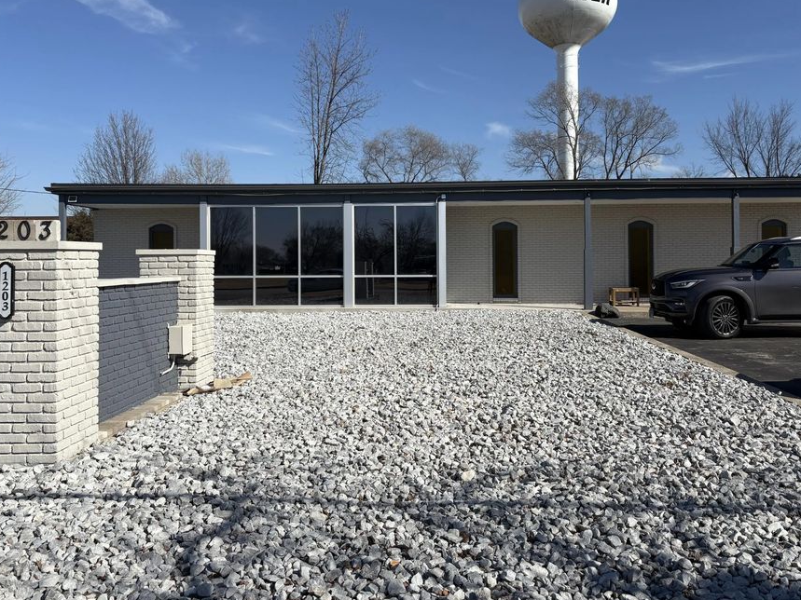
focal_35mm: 31
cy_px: 248
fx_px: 717
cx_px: 419
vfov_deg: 45.2
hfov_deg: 58.3
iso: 50
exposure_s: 1/5814
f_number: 1.6
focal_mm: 5.96
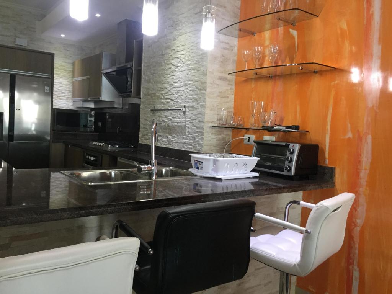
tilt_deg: -3.5
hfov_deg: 61.7
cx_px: 196
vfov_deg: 48.2
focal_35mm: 29
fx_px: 328
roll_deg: -3.7
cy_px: 147
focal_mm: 4.15
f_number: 2.2
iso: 125
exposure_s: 1/30
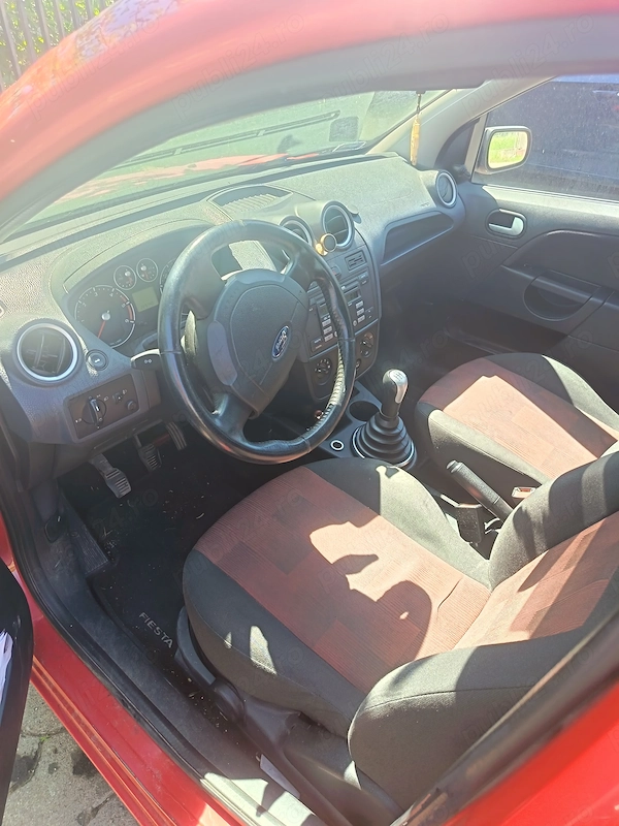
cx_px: 310
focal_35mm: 24
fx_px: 572
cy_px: 413
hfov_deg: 56.8
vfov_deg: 71.6
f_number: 1.75
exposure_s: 1/100
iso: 291
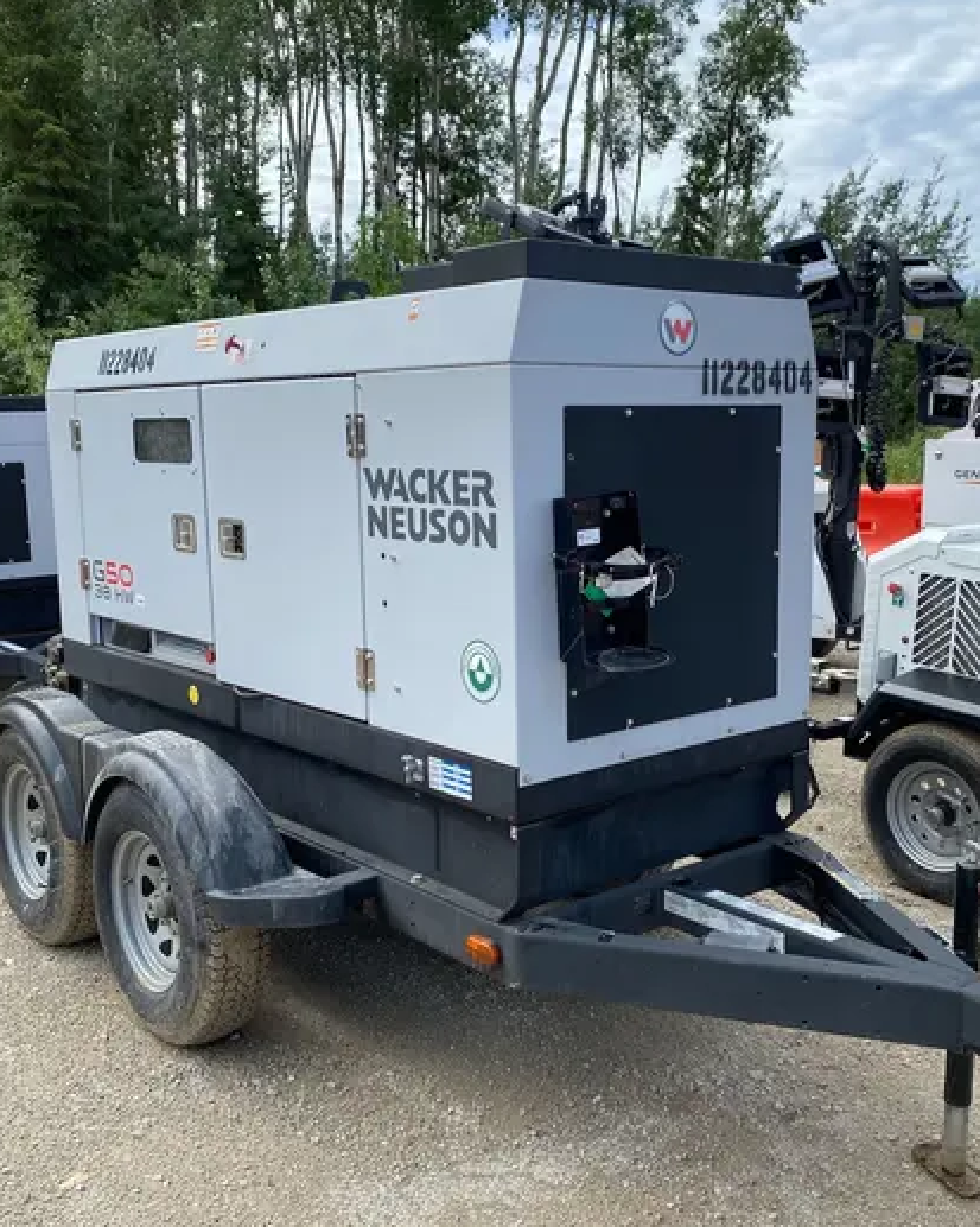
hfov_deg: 41.0
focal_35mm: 36
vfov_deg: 50.3
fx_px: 1306
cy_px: 637
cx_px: 555
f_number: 1.8
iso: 32
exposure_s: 1/1565
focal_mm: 4.25
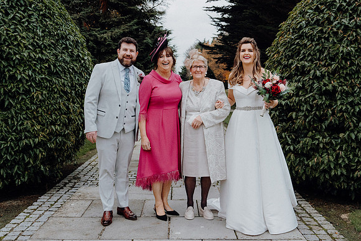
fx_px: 392
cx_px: 180
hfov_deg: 49.5
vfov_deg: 34.2
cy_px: 120
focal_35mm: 39
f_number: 5
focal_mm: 37
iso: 5000
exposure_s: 1/200
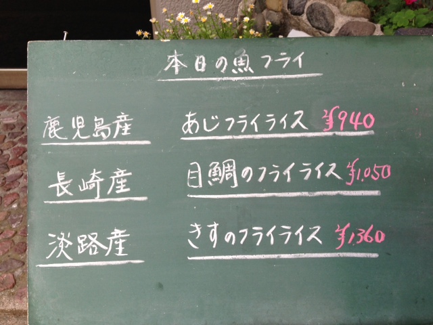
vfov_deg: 42.9
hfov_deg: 55.4
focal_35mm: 33
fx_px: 413
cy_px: 162
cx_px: 216
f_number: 2.4
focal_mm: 4.13
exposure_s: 1/120
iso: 64
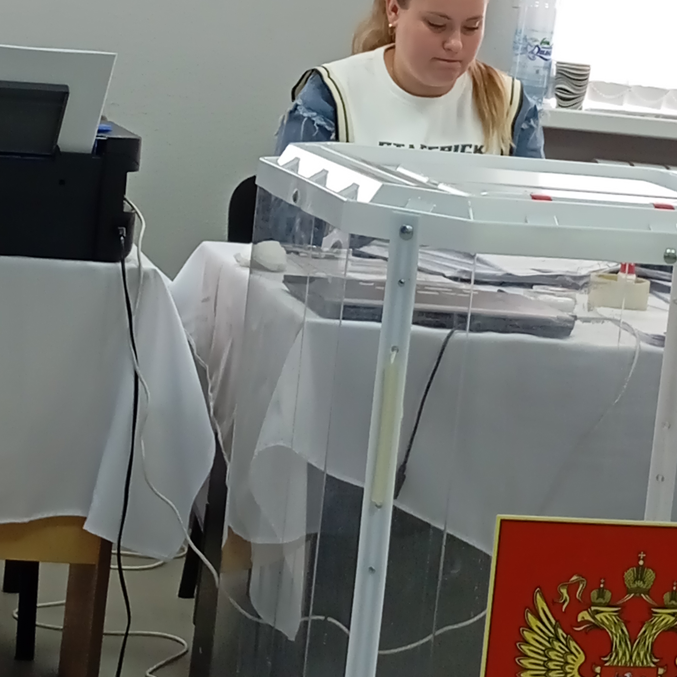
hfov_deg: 15.2
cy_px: 192
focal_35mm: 115
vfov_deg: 15.1
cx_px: 336
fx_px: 2545
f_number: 1.8
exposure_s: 1/50
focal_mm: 4.27
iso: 302
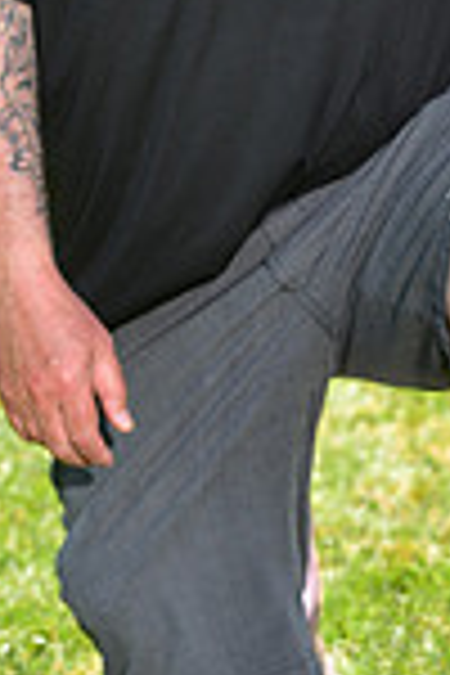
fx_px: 5943
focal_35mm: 317
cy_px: -274
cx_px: 439
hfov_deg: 4.3
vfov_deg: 6.4
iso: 80
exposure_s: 1/200
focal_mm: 82
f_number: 5
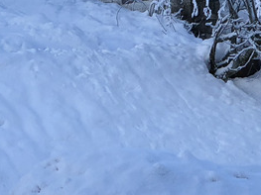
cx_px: 189
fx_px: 1786
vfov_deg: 6.1
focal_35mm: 237
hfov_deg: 8.3
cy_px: -167
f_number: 2.4
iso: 16
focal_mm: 6
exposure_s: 1/461
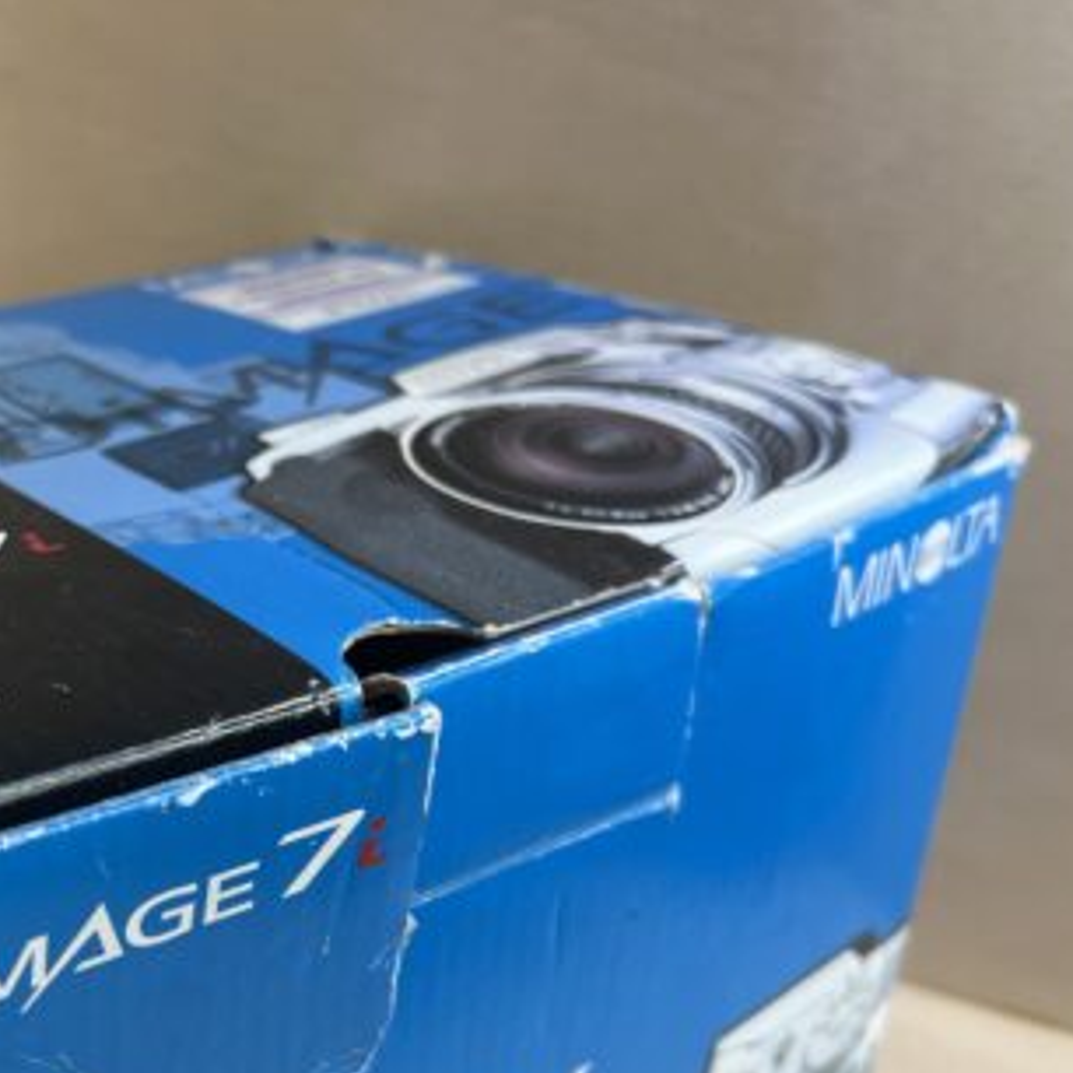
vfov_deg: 37.4
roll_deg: +2.6
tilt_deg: -26.4
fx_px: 1578
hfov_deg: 35.7
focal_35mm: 45
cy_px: 659
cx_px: 147
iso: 32
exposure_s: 1/121
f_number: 1.5
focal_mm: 5.7
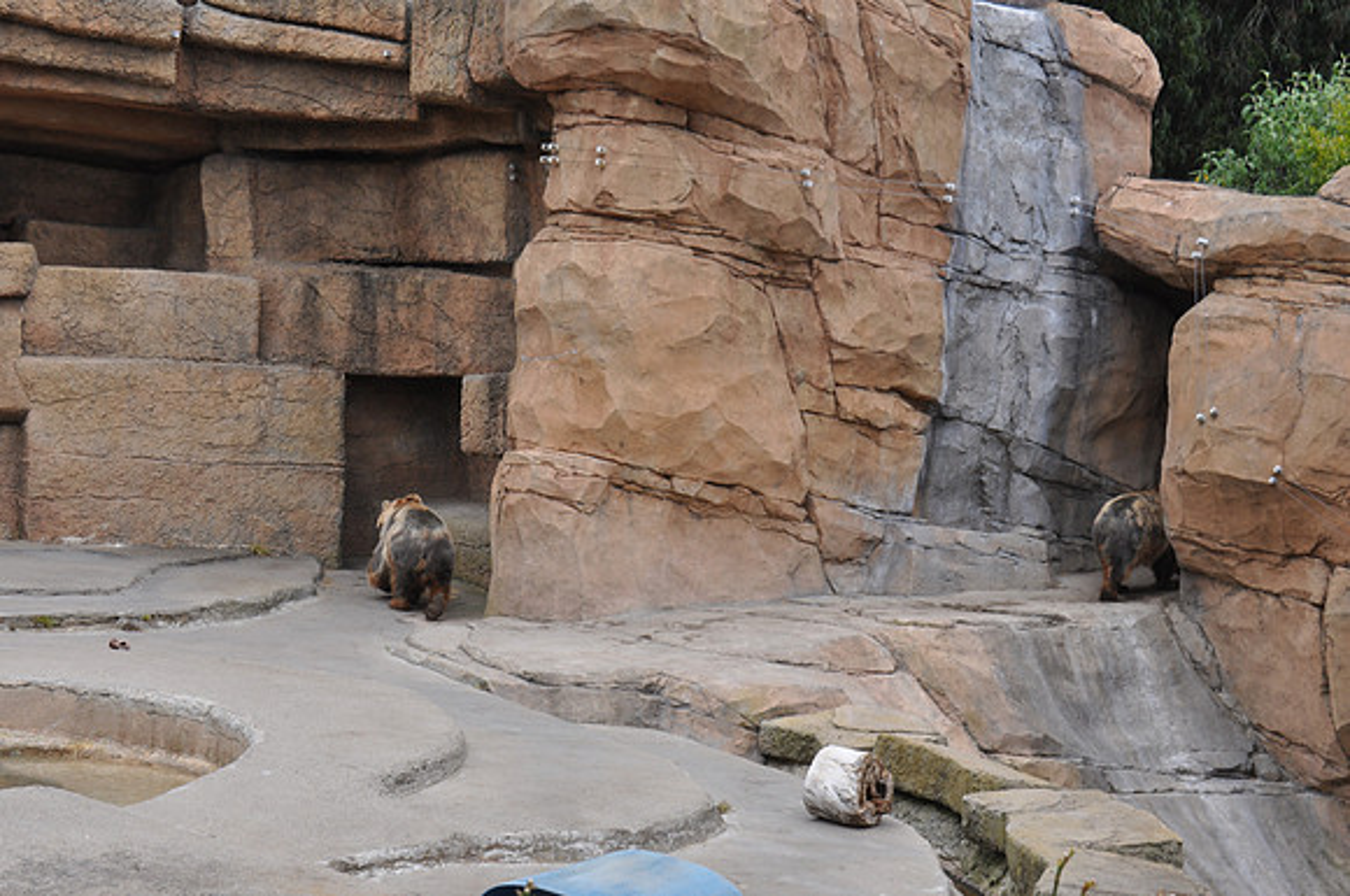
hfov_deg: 30.6
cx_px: 675
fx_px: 2472
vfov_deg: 20.6
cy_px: 448
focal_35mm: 66
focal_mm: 44
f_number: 9
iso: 320
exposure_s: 1/320
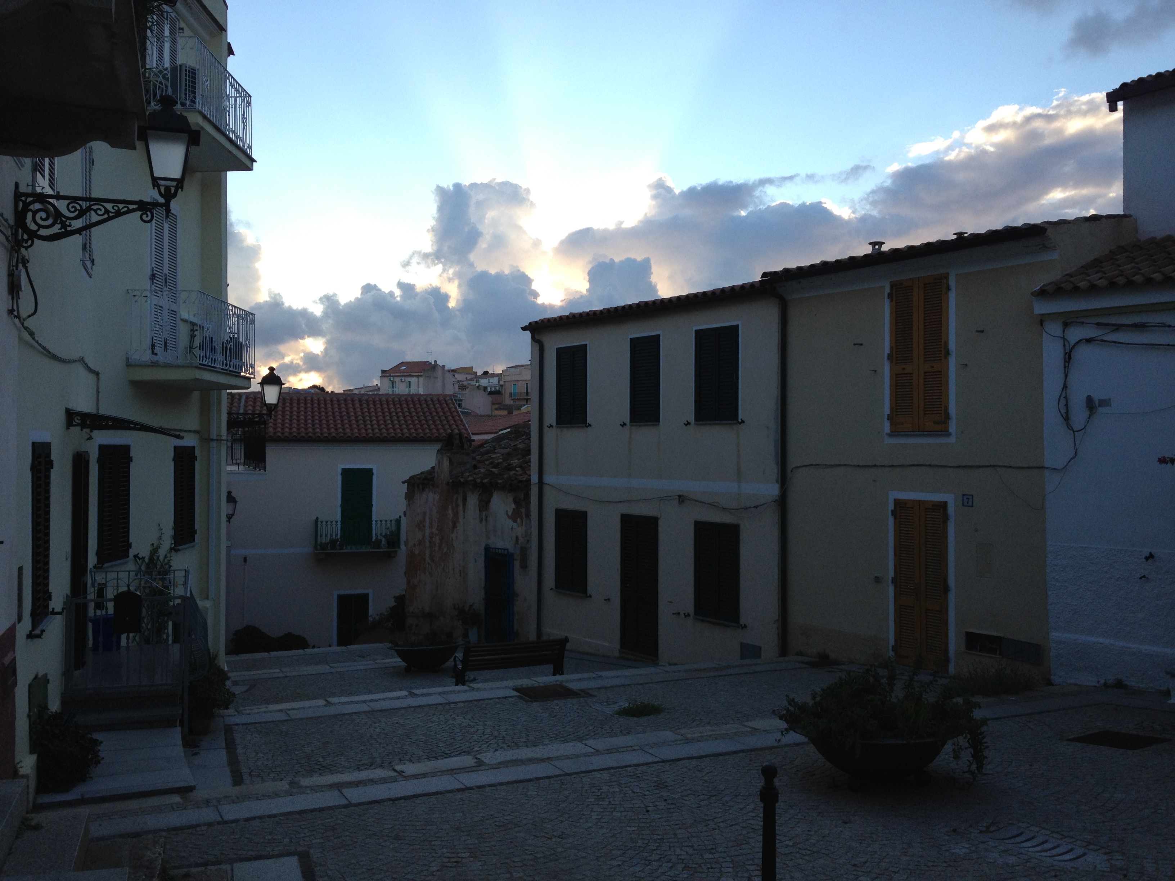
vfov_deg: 40.7
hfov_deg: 52.6
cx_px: 588
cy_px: 440
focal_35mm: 35
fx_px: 1188
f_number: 2.4
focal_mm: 4.28
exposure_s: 1/449
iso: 64
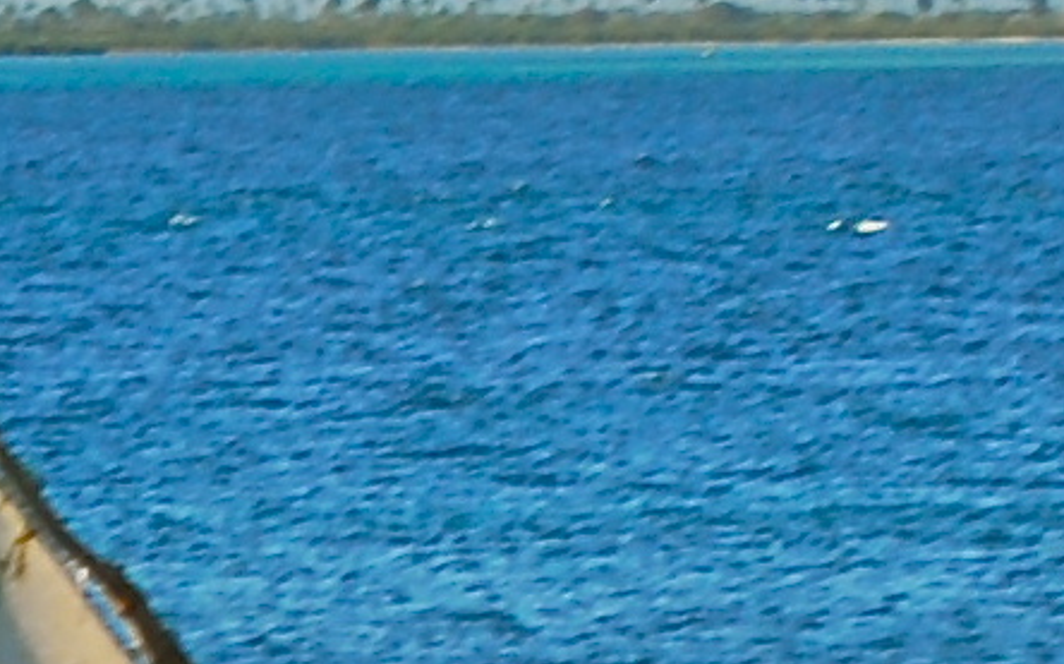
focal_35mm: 321
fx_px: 9303
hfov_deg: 6.5
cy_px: 532
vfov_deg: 4.1
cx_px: -540
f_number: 7.1
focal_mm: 50
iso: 100
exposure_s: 1/180
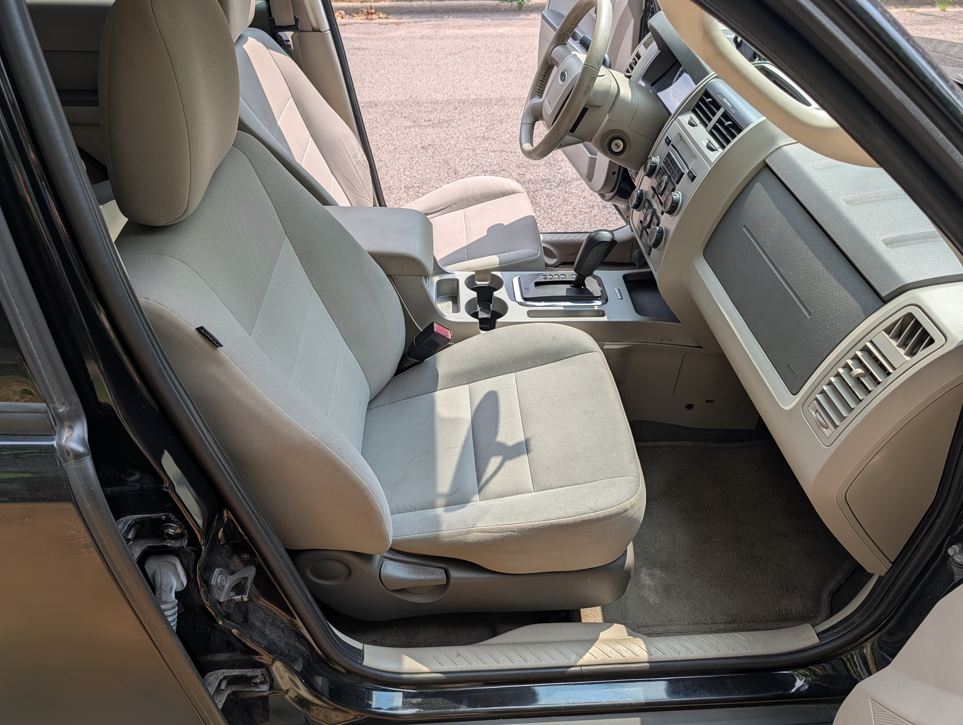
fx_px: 669
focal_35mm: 24
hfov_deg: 71.5
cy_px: 362
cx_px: 482
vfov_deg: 56.9
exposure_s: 1/472
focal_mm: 6.9
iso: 22
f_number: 1.68
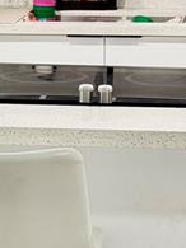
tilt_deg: -8.0
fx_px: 1061
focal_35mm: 148
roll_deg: -0.4
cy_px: 32
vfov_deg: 13.3
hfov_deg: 10.0
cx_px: 94
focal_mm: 6.76
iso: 400
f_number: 1.78
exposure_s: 1/60
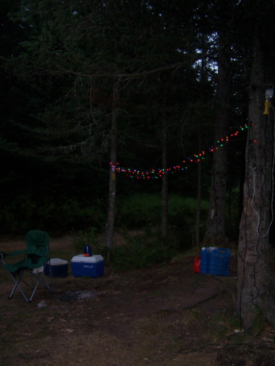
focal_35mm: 38
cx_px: 138
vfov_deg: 49.0
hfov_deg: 37.7
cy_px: 183
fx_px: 402
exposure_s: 1/60
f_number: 2.8
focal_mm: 6.3
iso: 140
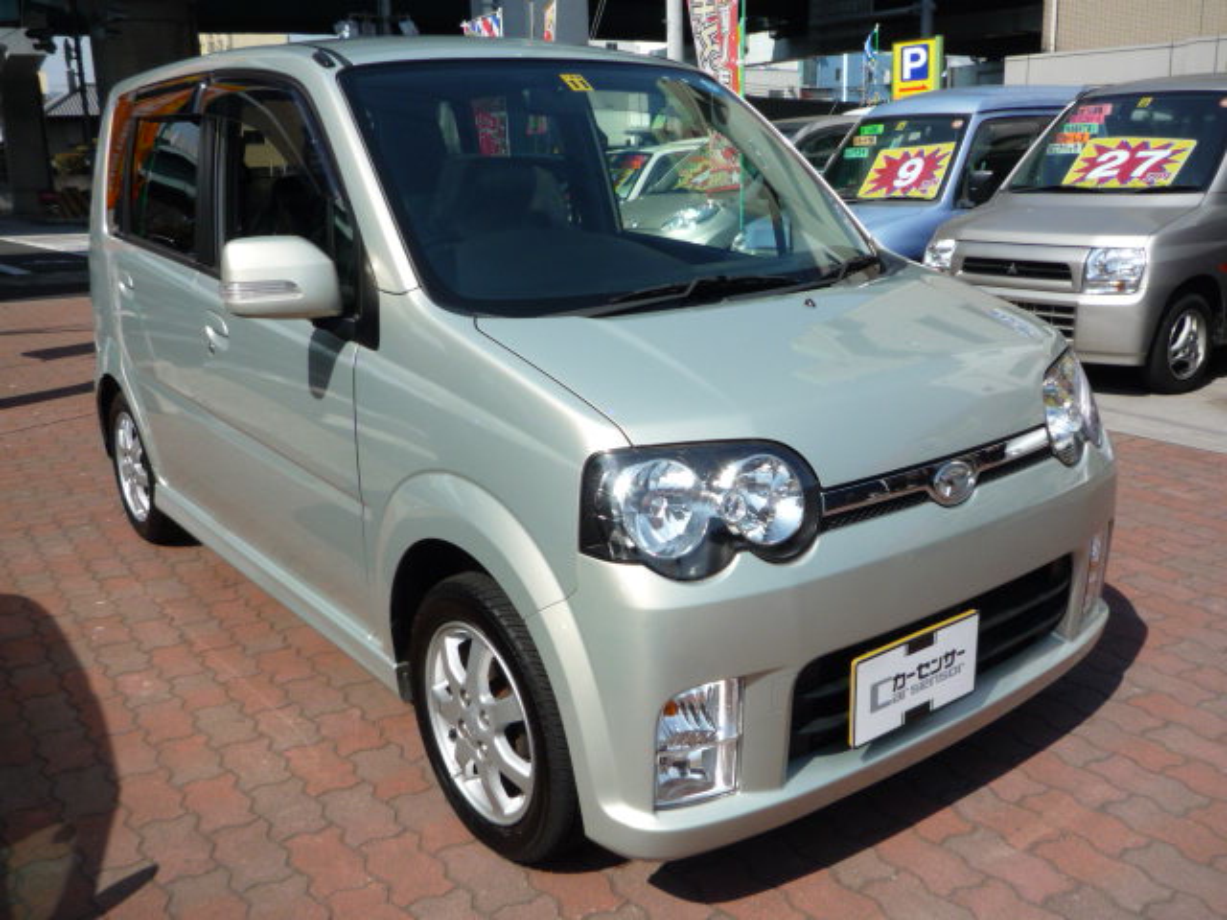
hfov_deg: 58.4
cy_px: 460
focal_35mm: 31
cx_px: 614
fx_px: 1099
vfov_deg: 45.4
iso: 100
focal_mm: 4.4
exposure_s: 1/800
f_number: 4
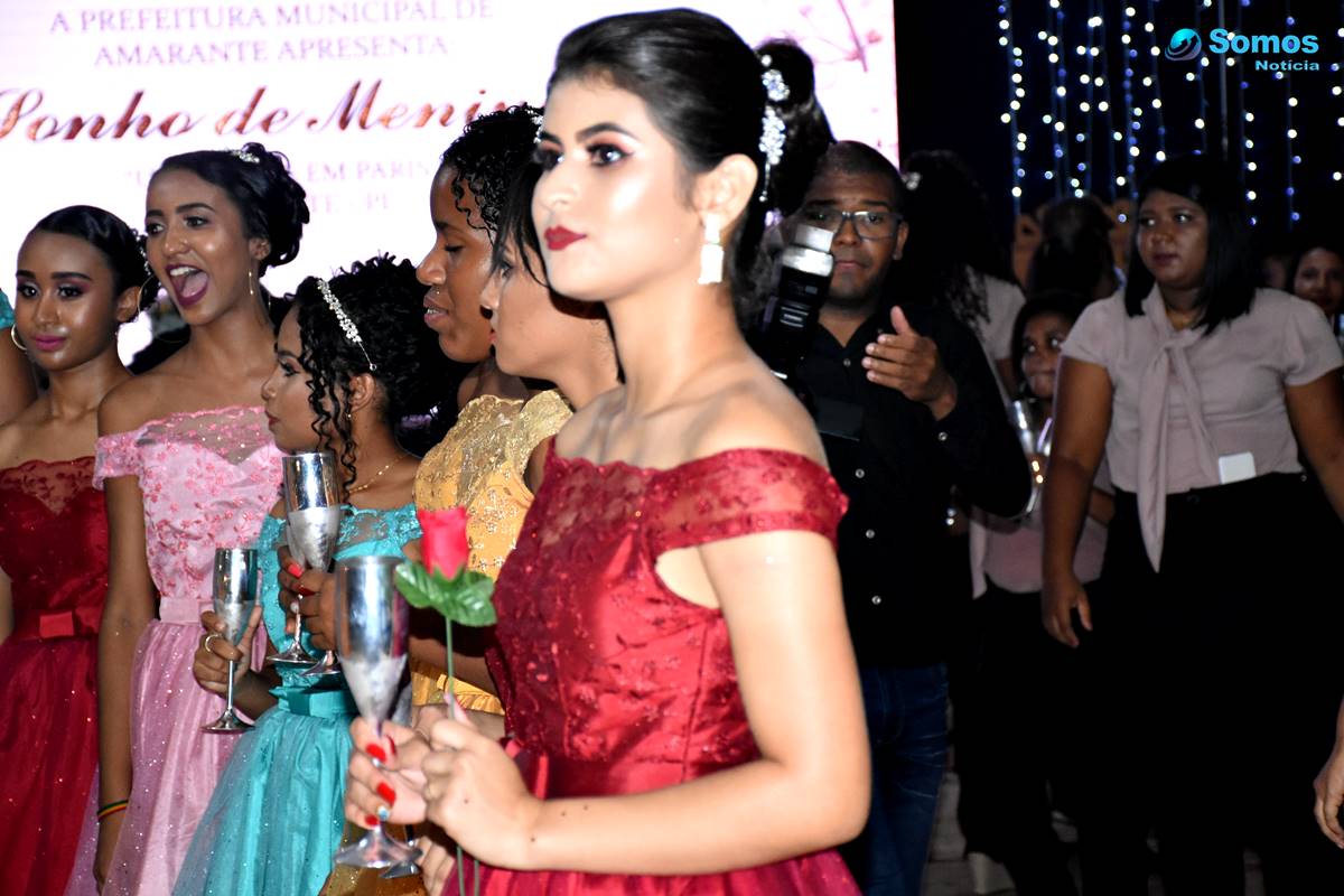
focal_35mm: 99
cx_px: 672
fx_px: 3696
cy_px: 448
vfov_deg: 13.8
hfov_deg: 20.6
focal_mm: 66
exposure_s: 1/100
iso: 2500
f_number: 5
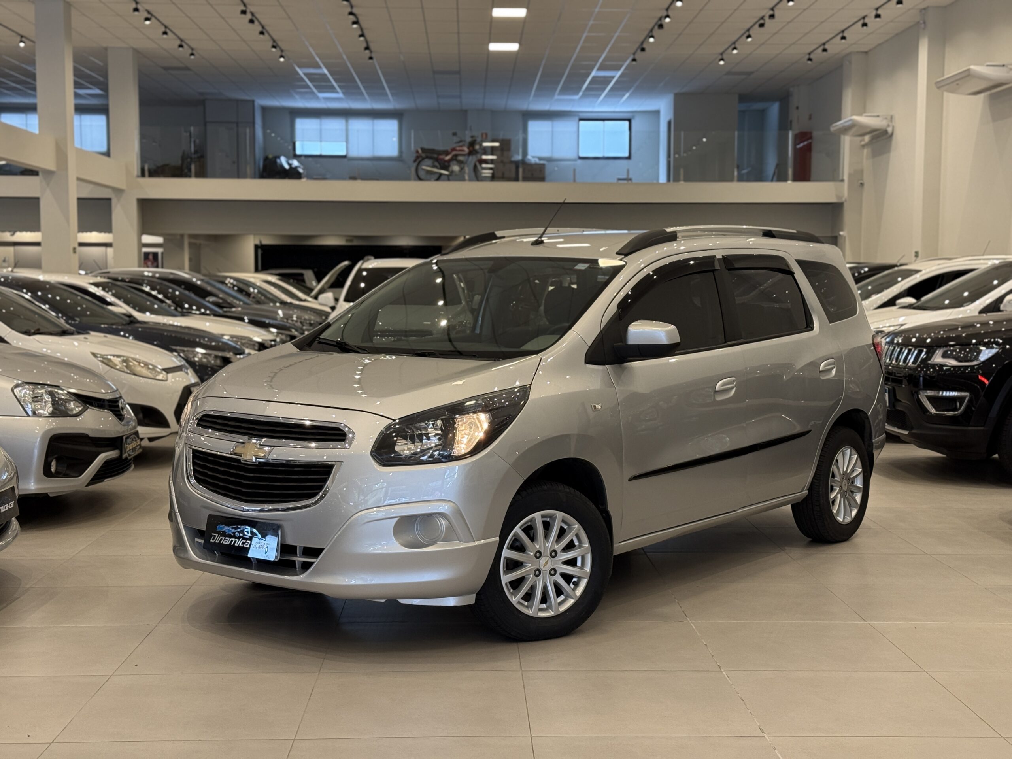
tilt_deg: -3.7
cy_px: 380
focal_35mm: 48
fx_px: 1403
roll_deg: +0.4
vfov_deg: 30.3
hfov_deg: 39.7
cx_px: 506
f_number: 1.78
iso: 125
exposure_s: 1/60
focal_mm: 6.76
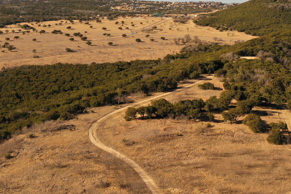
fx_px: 420
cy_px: 77
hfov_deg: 38.0
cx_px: 180
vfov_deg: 25.9
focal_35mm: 52
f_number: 5.6
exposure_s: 1/500
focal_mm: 10.26
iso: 100
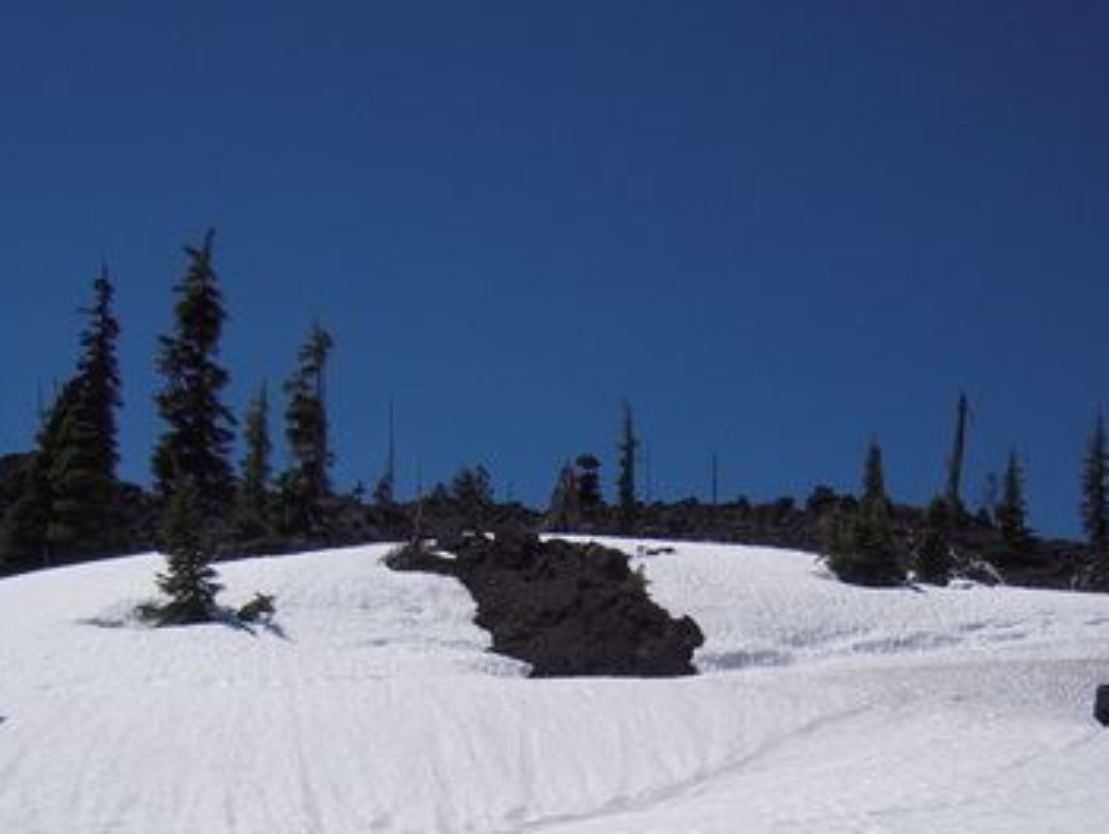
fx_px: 1859
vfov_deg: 24.3
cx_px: 661
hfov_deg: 33.1
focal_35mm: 58
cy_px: 809
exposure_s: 1/1600
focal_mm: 5
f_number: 5.4
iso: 100
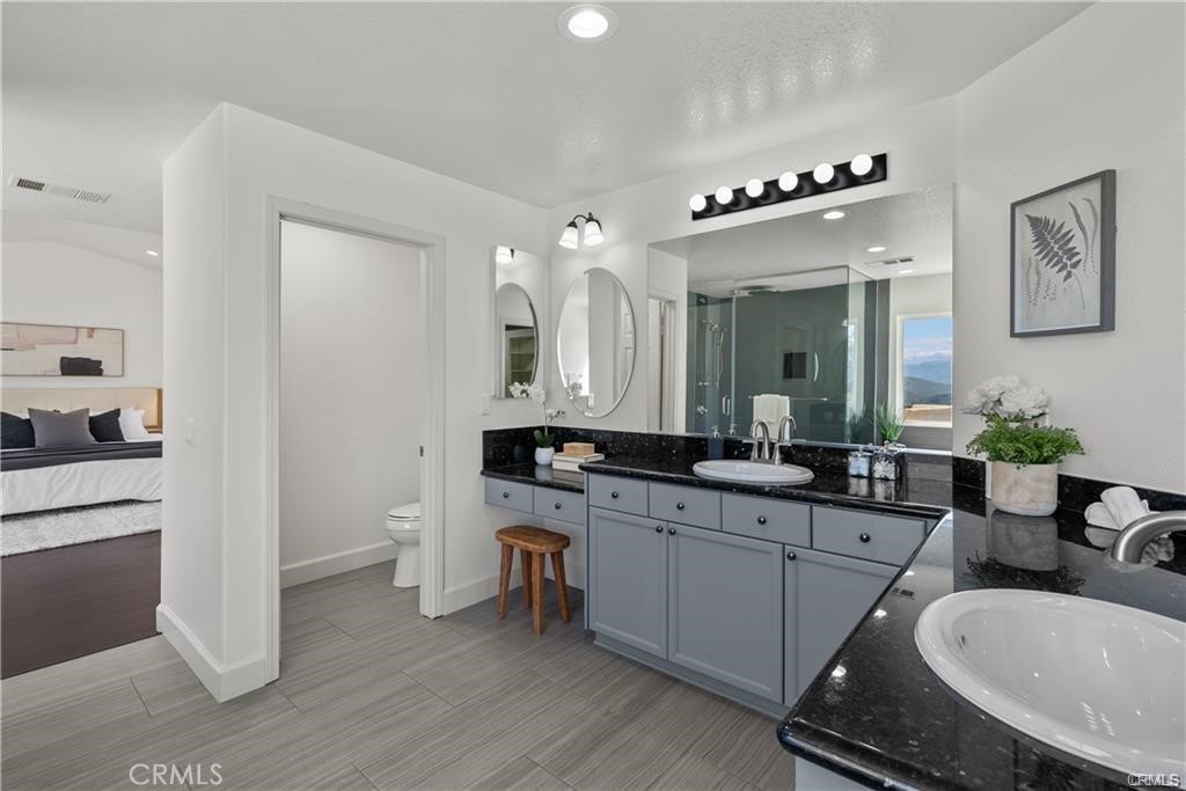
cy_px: 396
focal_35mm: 15
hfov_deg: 100.4
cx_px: 593
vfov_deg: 77.3
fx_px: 494
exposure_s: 1/6
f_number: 9
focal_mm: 15
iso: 200
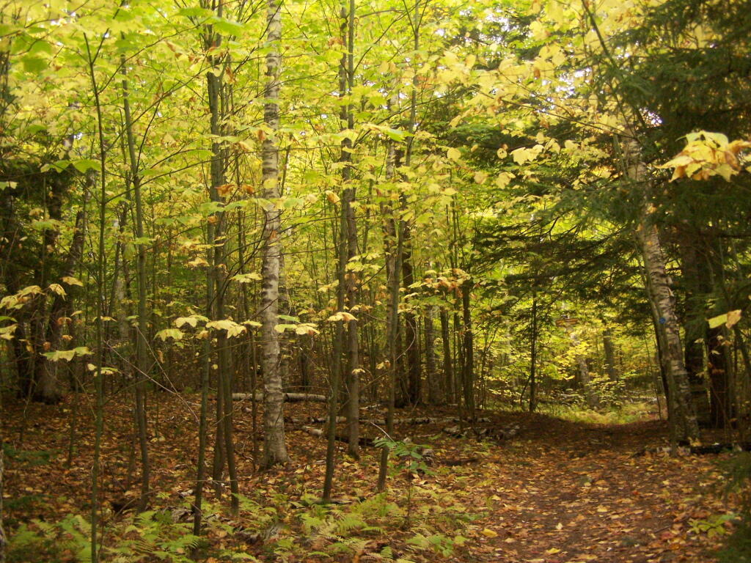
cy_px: 282
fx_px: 824
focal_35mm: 38
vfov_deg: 37.7
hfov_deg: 49.0
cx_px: 376
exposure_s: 1/80
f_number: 2.8
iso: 400
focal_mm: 6.3
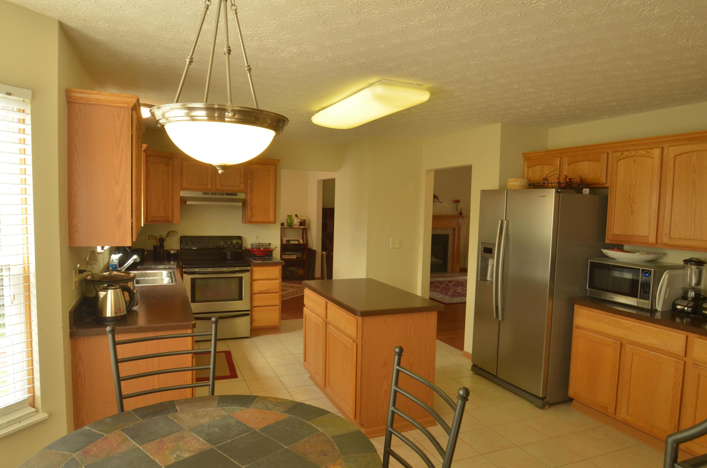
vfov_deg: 52.9
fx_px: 470
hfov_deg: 73.9
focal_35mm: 24
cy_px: 234
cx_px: 354
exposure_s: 1/80
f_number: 7.1
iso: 640
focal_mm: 16
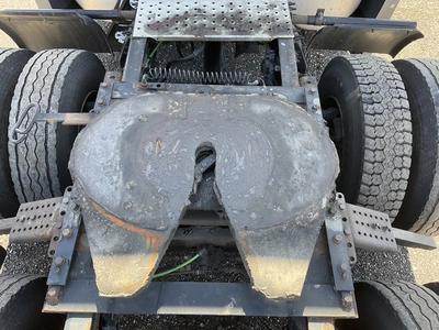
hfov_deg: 61.7
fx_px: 368
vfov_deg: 48.2
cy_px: 165
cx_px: 220
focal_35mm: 29
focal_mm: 3
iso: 32
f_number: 1.8
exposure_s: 1/132
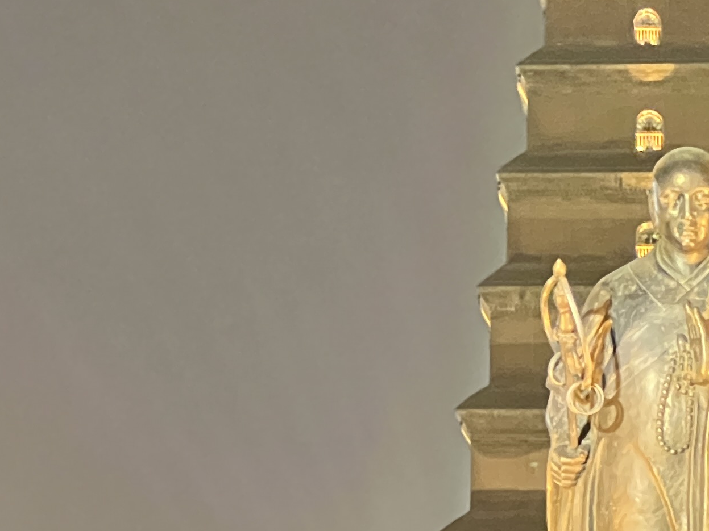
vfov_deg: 6.0
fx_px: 5099
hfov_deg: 7.9
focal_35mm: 249
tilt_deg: +8.2
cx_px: 688
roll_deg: -0.4
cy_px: 165
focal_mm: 9
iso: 1600
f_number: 2.8
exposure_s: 1/28
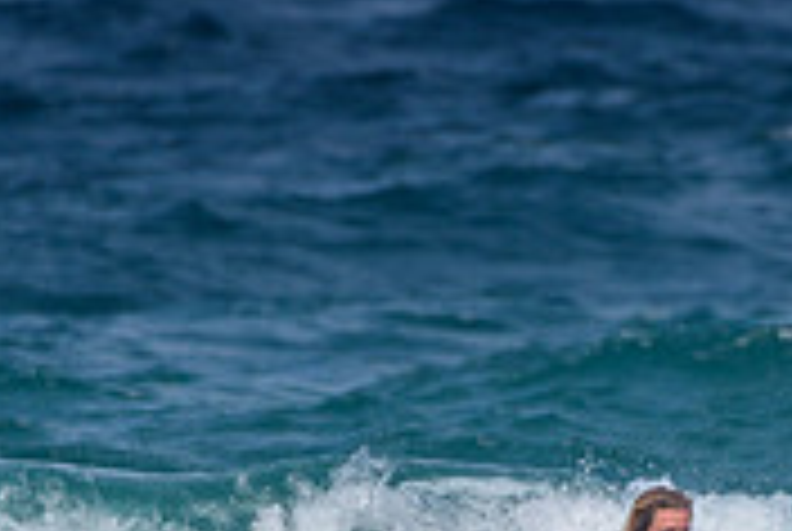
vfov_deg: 0.7
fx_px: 44448
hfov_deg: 1.0
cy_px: 735
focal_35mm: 2017
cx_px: 631
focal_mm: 500
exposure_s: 1/2000
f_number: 5.6
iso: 100
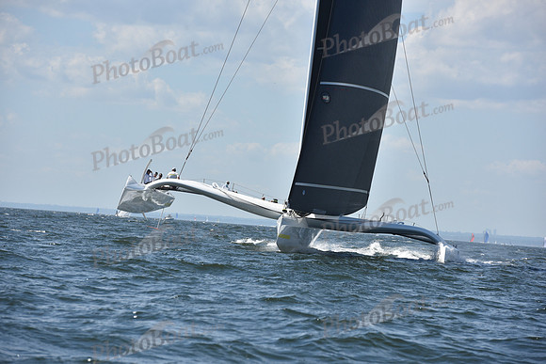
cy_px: 182
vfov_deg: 6.9
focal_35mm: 200
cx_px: 273
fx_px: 3034
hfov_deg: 10.3
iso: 320
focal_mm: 200
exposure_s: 1/1250
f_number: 9
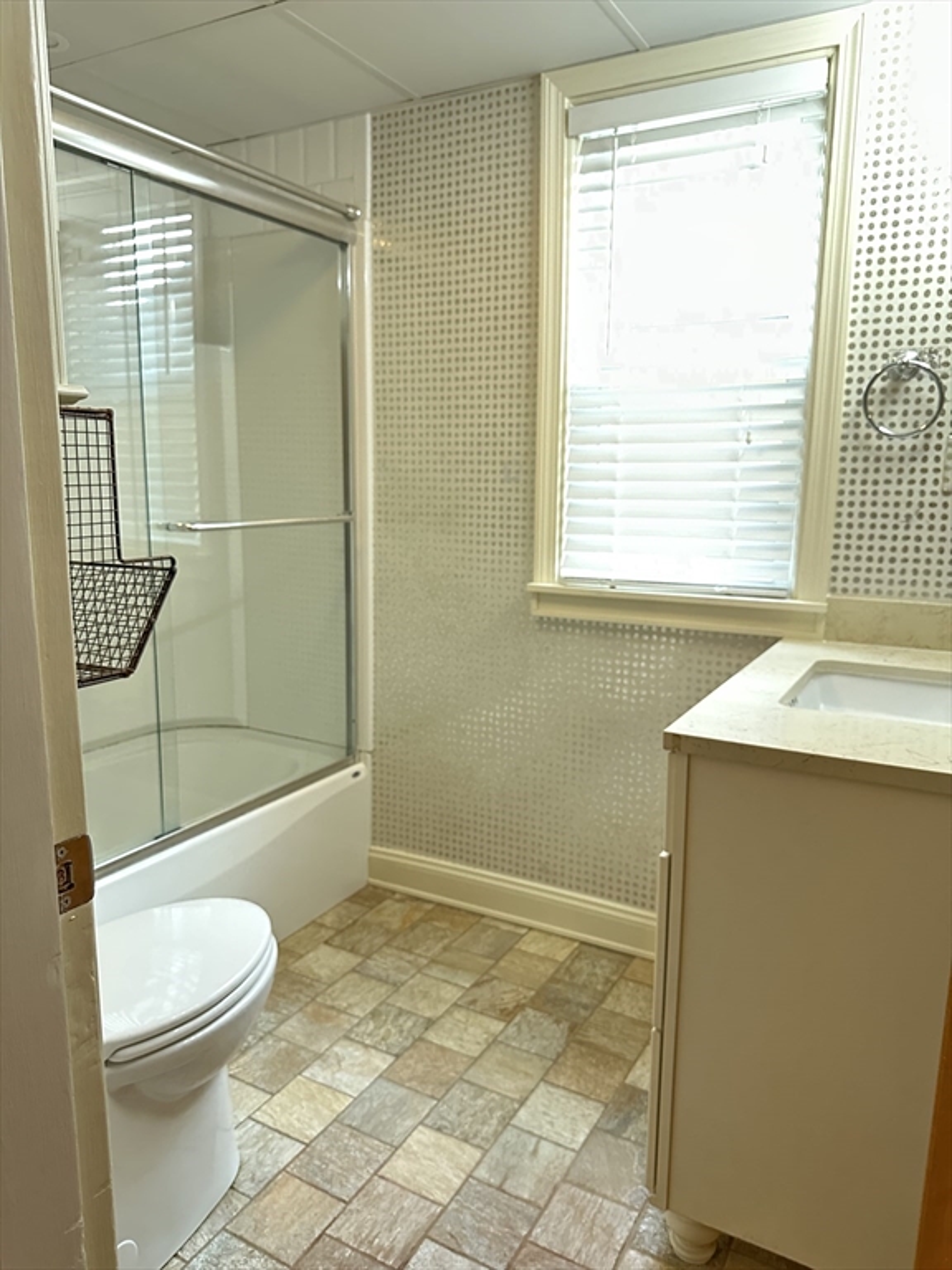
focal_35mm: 24
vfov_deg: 71.6
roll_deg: -0.2
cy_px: 635
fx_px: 880
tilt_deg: -8.8
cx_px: 476
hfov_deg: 56.8
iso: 500
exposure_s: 1/60
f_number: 1.78
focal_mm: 6.86
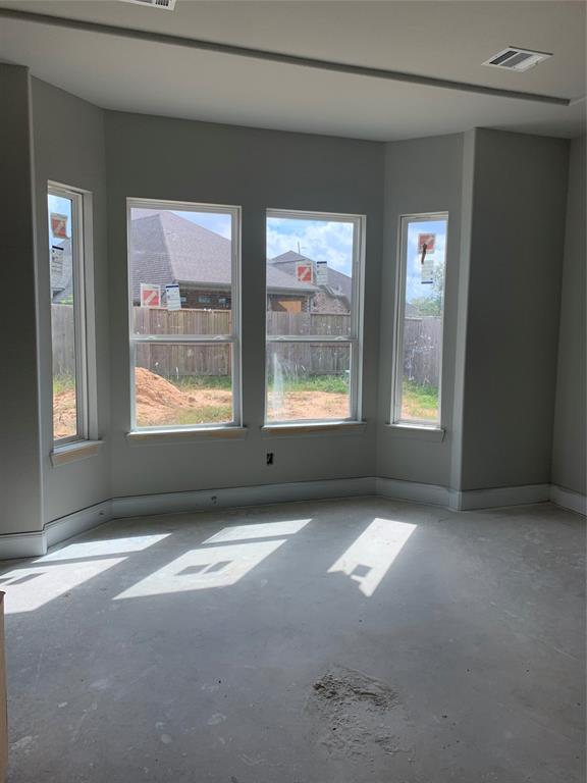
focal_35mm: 26
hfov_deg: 53.1
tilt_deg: -5.4
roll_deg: -0.8
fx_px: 588
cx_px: 294
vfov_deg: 67.3
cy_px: 392
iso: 25
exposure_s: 1/497
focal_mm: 4.25
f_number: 1.8
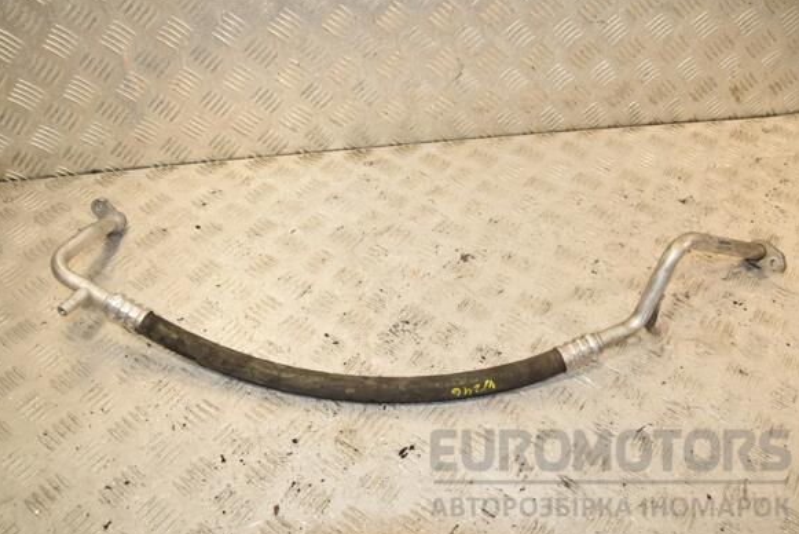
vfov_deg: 40.6
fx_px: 722
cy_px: 267
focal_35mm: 33
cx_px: 404
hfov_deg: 57.9
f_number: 8
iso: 800
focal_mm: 21
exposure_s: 1/200
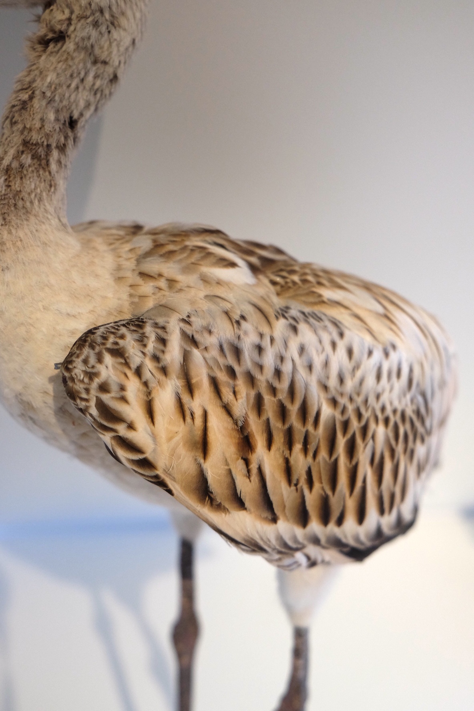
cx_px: 237
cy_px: 356
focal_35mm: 31
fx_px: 612
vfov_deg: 60.3
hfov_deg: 42.3
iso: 1600
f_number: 3.6
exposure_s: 1/125
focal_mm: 20.5
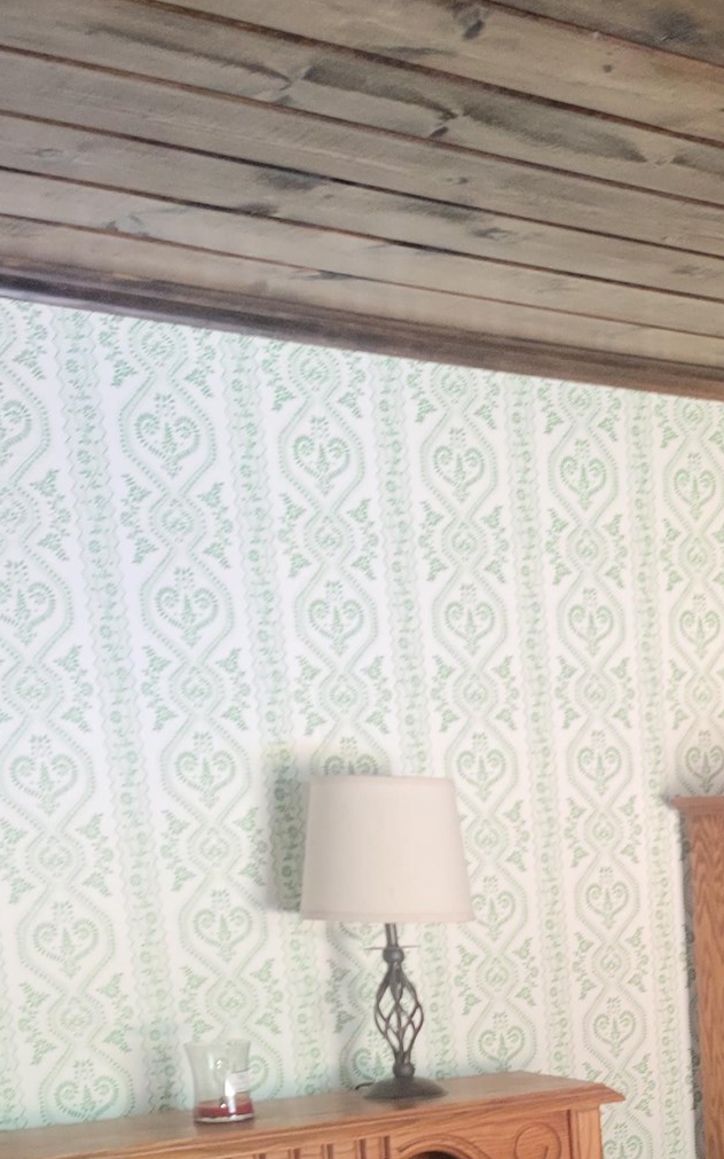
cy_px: 1252
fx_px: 1831
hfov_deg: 21.4
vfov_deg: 31.4
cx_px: 771
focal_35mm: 58
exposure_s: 1/17.2
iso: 125
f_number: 1.8
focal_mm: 6.7
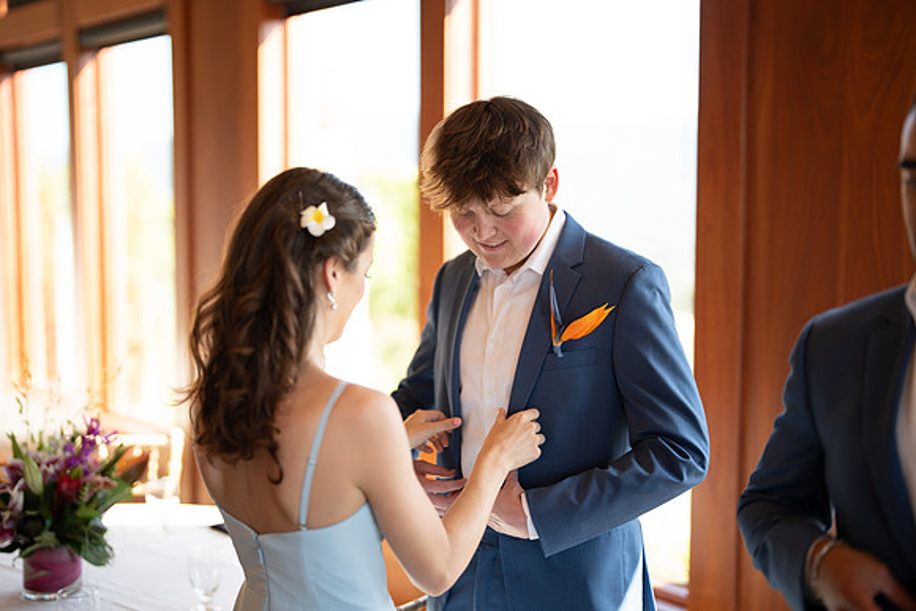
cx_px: 458
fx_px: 1272
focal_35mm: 50
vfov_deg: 27.0
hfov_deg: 39.6
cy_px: 306
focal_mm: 50
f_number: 1.3
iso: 400
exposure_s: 1/1600
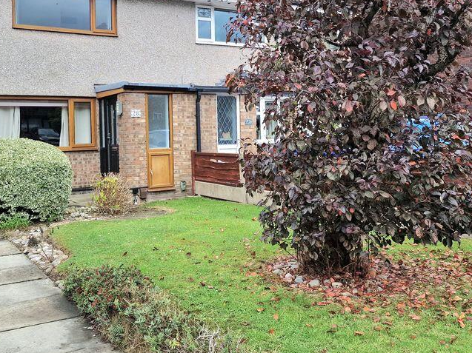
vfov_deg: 38.3
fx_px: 504
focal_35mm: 37
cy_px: 123
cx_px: 179
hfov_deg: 49.7
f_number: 1.8
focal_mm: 6.4
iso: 50
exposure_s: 1/5000
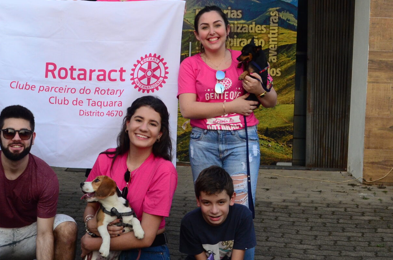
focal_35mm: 76
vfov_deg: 17.8
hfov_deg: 26.4
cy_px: 100
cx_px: 99
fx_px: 828
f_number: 5
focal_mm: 24
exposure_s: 1/800
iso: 800
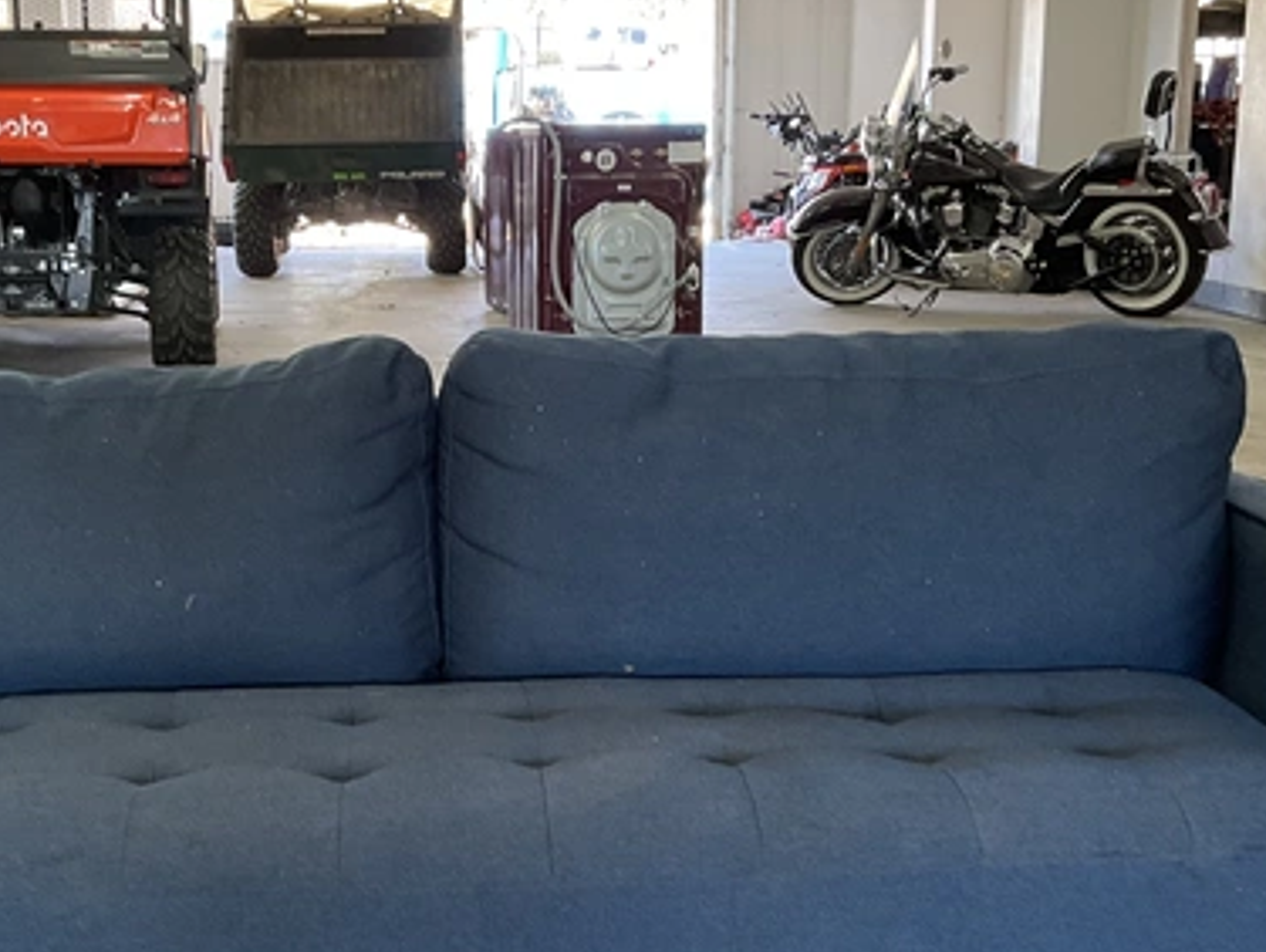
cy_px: 670
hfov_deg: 33.1
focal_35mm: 58
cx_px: 503
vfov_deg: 25.1
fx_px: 2123
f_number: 1.8
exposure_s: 1/60
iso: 200
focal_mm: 3
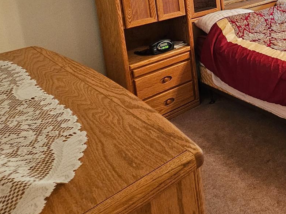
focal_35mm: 34
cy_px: -9
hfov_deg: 42.0
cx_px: 319
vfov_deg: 36.7
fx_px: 281
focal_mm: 2.2
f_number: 2.2
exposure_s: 1/30
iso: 320
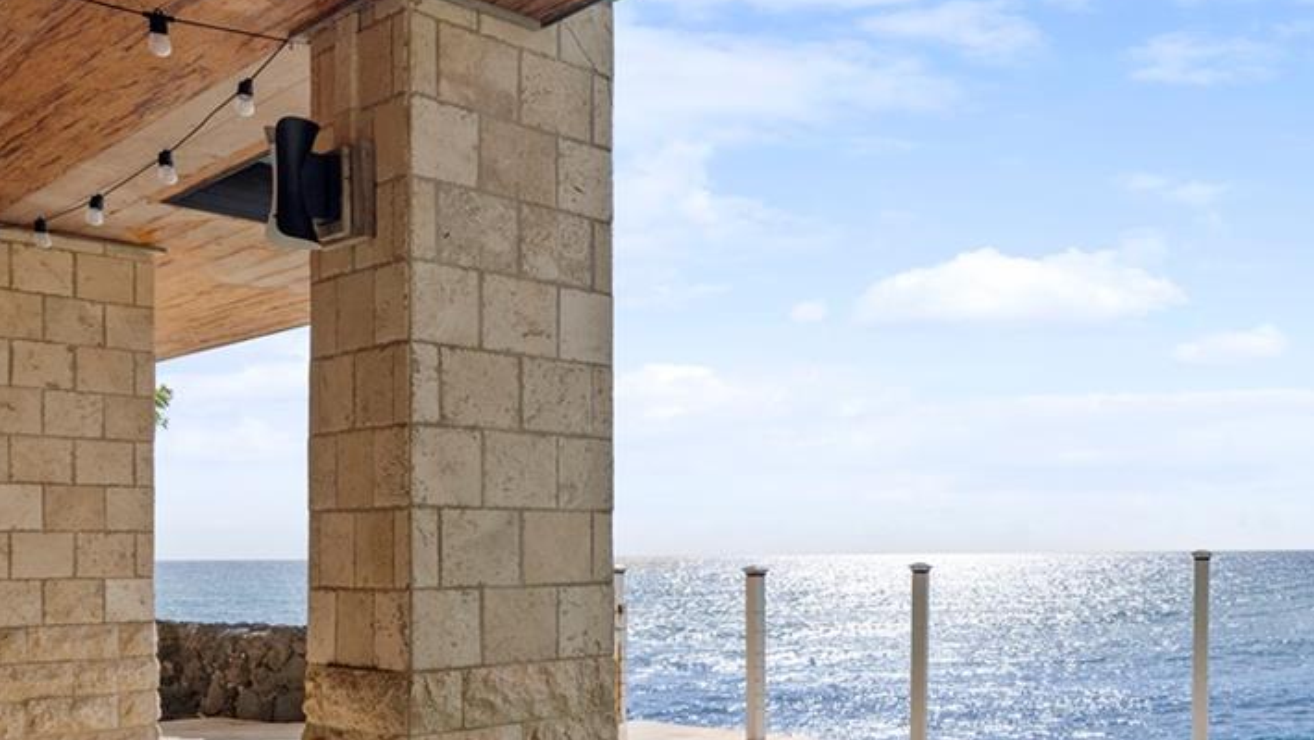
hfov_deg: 53.2
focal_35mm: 33
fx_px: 1150
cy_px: 571
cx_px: 1147
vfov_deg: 34.8
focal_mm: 14
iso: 250
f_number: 8
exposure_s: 1/400
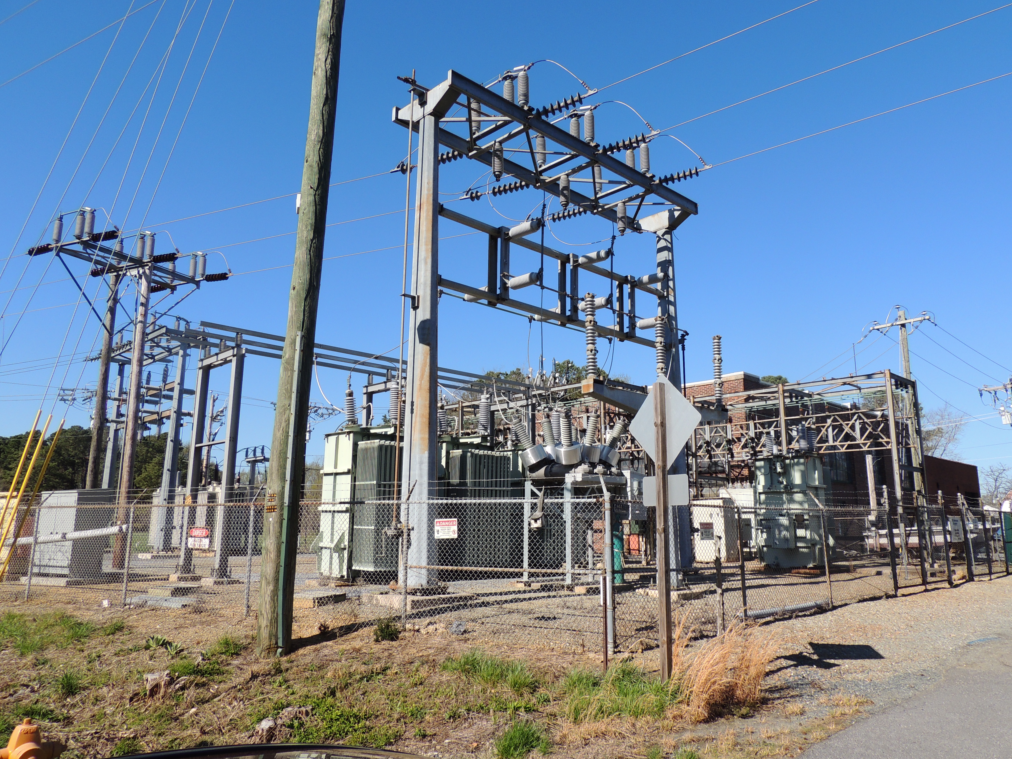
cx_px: 516
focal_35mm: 25
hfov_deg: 69.4
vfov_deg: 54.9
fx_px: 731
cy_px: 367
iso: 100
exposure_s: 1/1250
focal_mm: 4.3
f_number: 3.3
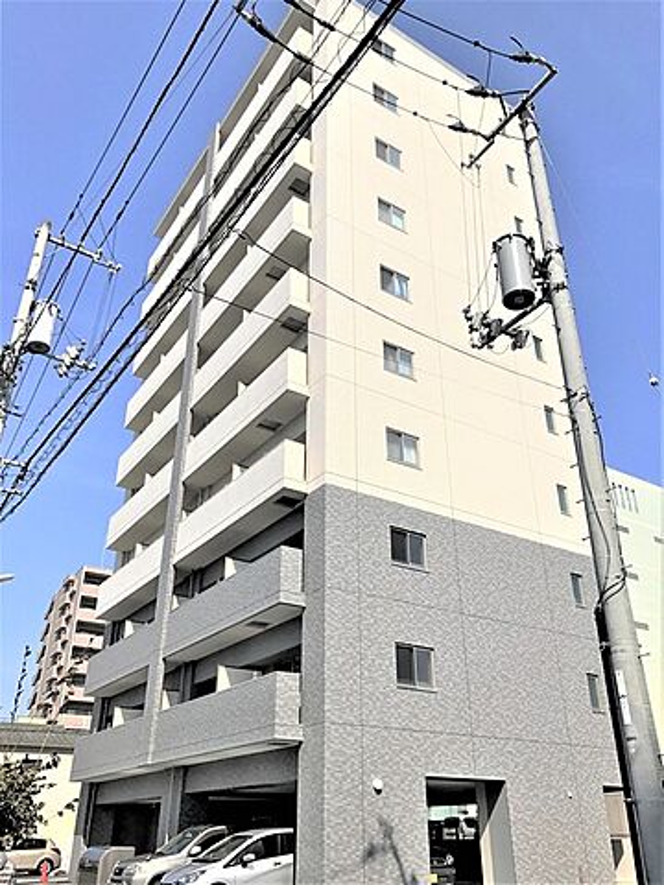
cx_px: 332
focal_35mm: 28
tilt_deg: +28.2
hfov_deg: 49.7
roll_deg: +0.3
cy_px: 442
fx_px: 716
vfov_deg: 63.4
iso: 20
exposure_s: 1/4808
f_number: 1.8
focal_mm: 3.99
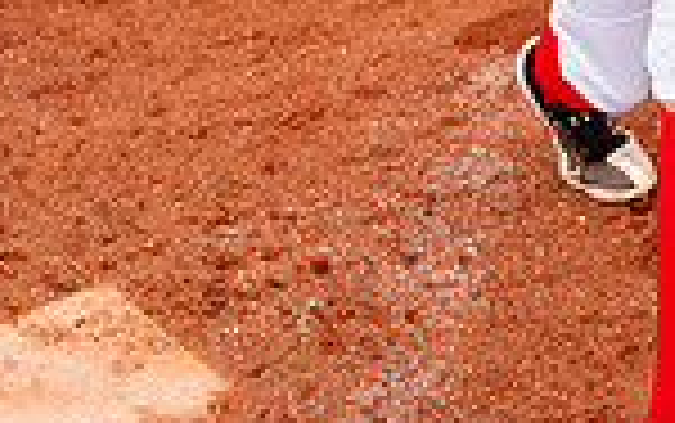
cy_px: -540
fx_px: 1915
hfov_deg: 19.8
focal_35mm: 104
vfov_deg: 11.0
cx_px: 544
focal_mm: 34
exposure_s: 1/250
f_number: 4
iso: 100
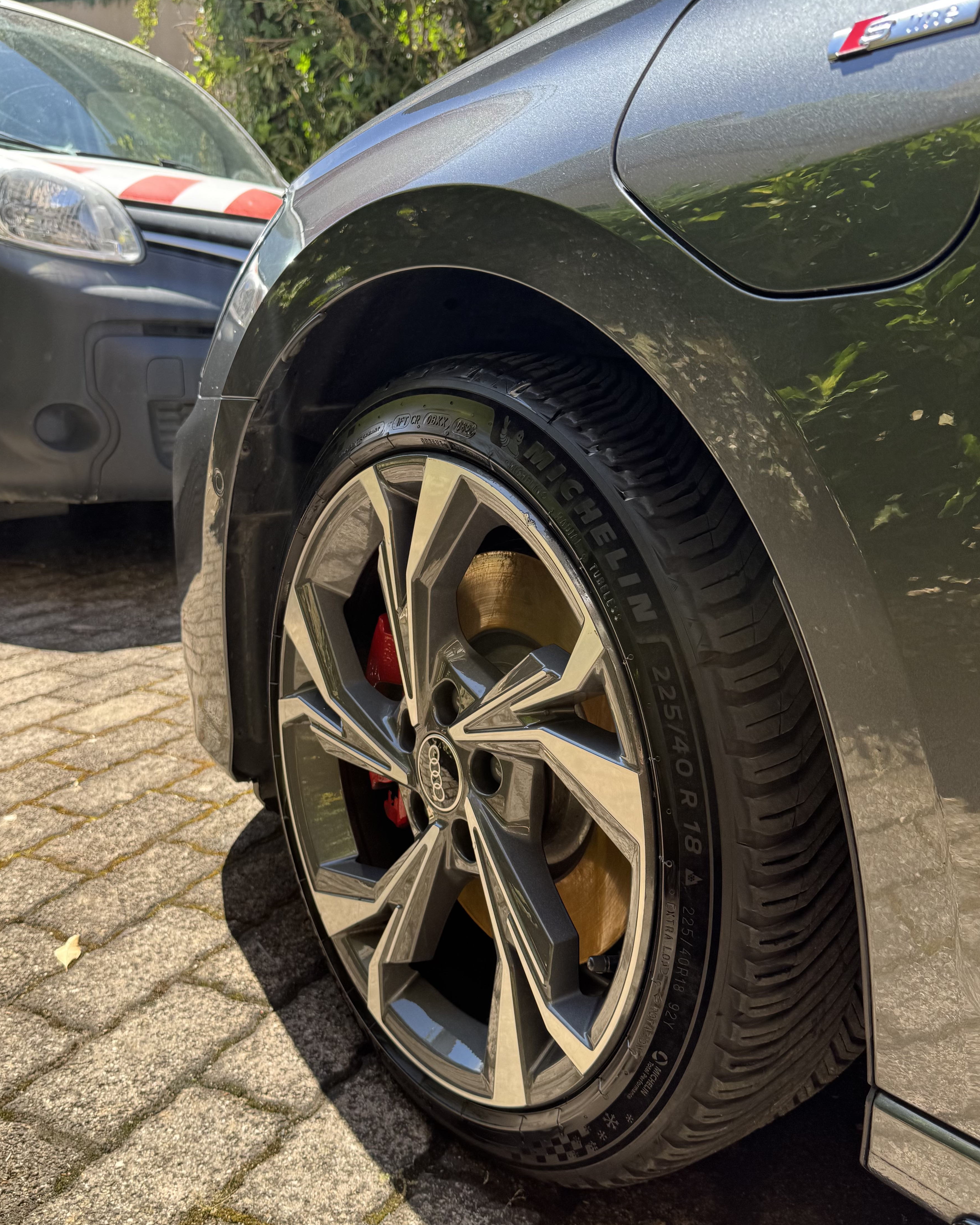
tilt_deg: -14.3
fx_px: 943
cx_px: 486
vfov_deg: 66.0
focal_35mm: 26
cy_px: 639
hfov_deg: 54.9
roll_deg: -3.7
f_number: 1.78
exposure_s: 1/700
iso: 80
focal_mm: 6.76
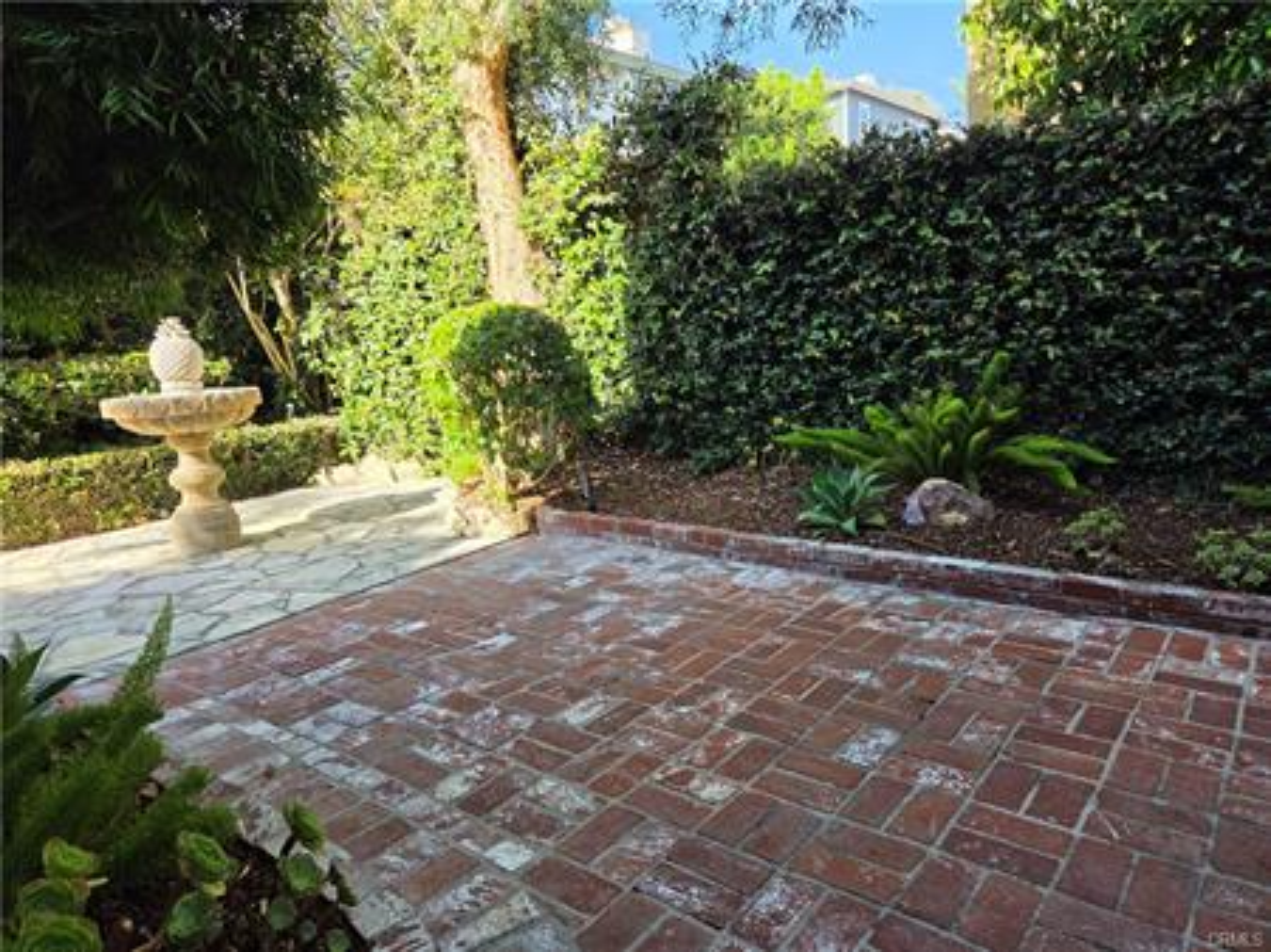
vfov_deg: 58.8
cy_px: 476
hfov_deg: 74.0
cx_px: 636
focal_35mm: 23
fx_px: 844
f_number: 1.8
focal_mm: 5.4
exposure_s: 1/1406
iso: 80
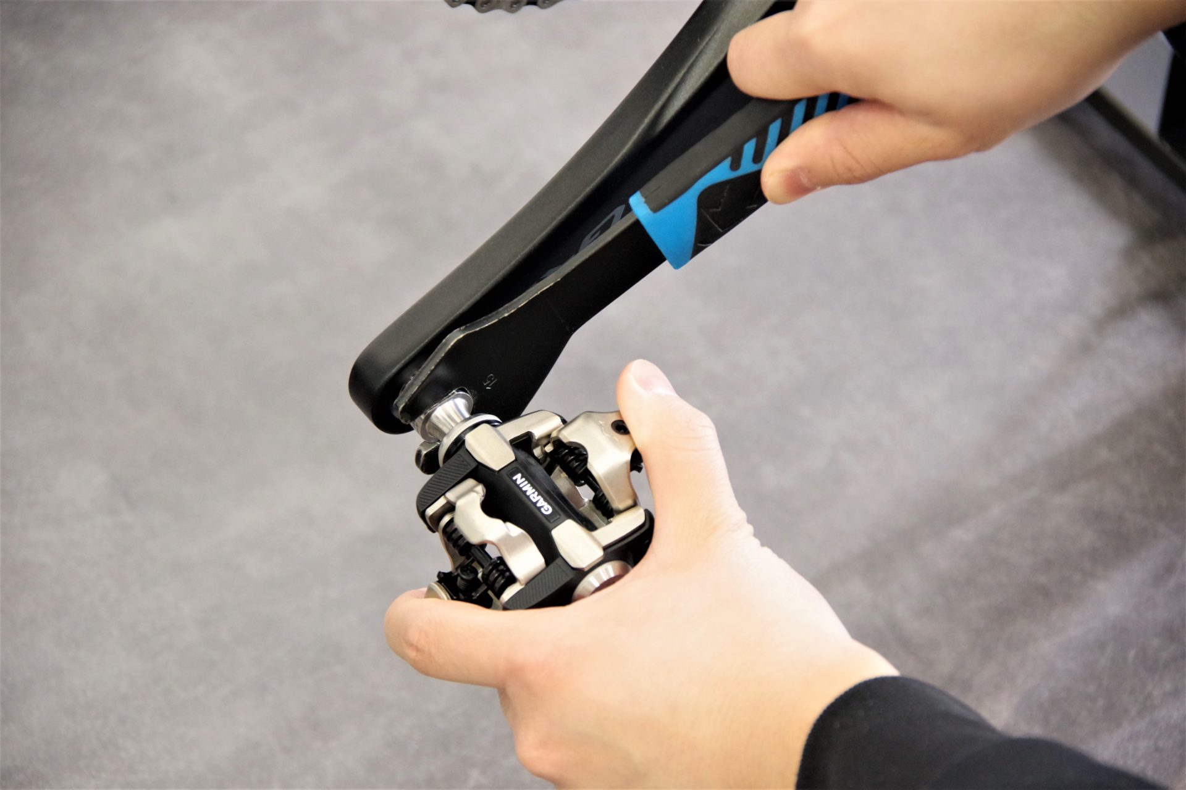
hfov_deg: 13.7
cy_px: 395
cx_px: 593
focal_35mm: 150
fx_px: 4941
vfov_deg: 9.1
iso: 3200
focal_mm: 100
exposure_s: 1/40
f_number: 5.6
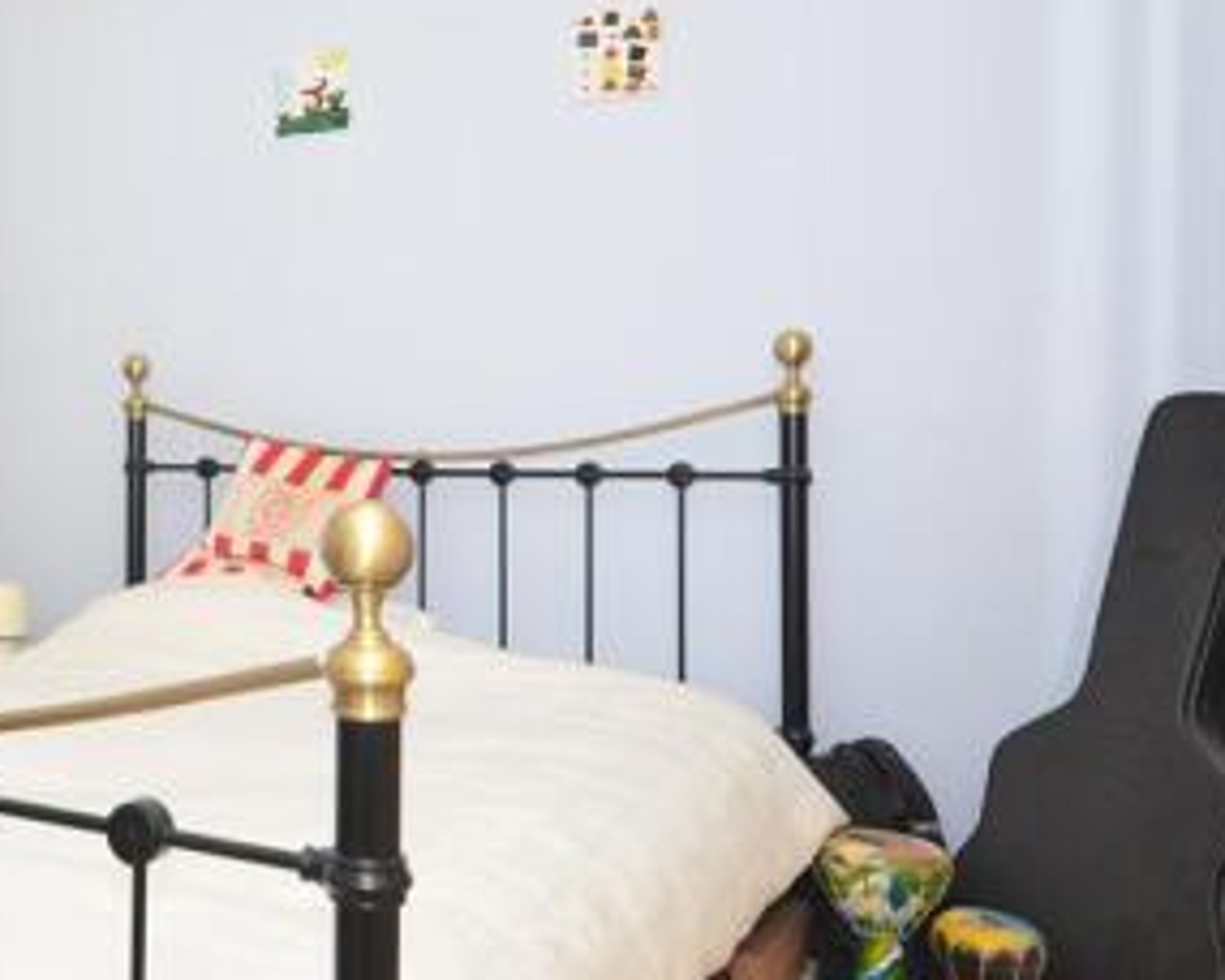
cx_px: 107
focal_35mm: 42
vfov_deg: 35.5
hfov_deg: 40.3
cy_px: 400
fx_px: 1526
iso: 200
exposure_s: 1/100
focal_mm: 13
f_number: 5.6
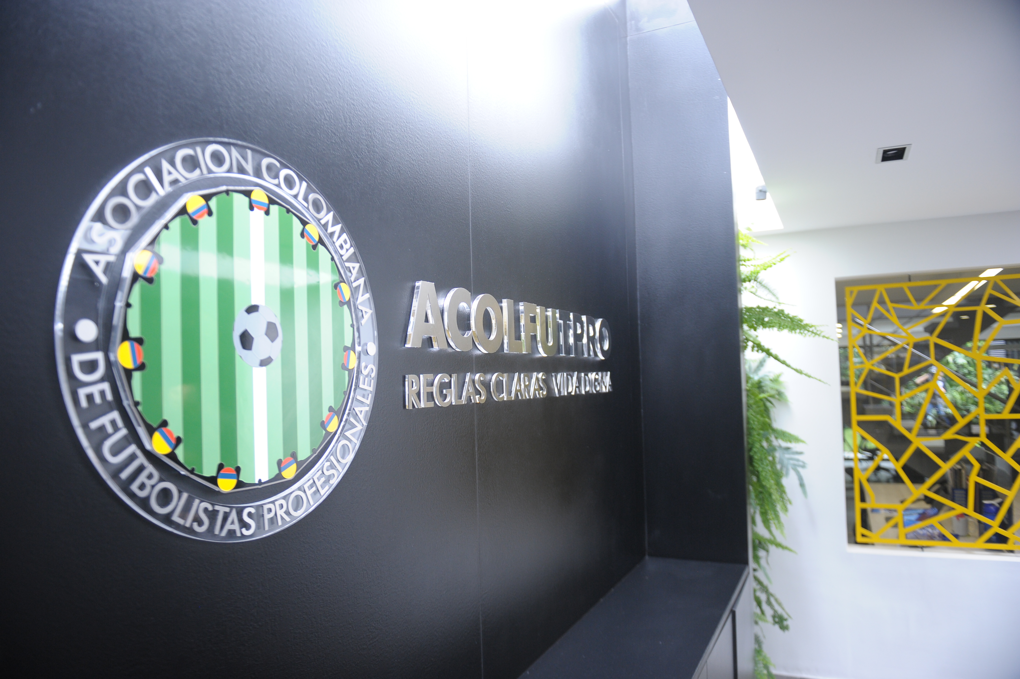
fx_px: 680
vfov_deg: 53.1
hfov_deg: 73.8
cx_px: 510
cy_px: 340
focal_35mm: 24
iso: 1250
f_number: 2.8
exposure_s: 1/320
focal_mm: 24
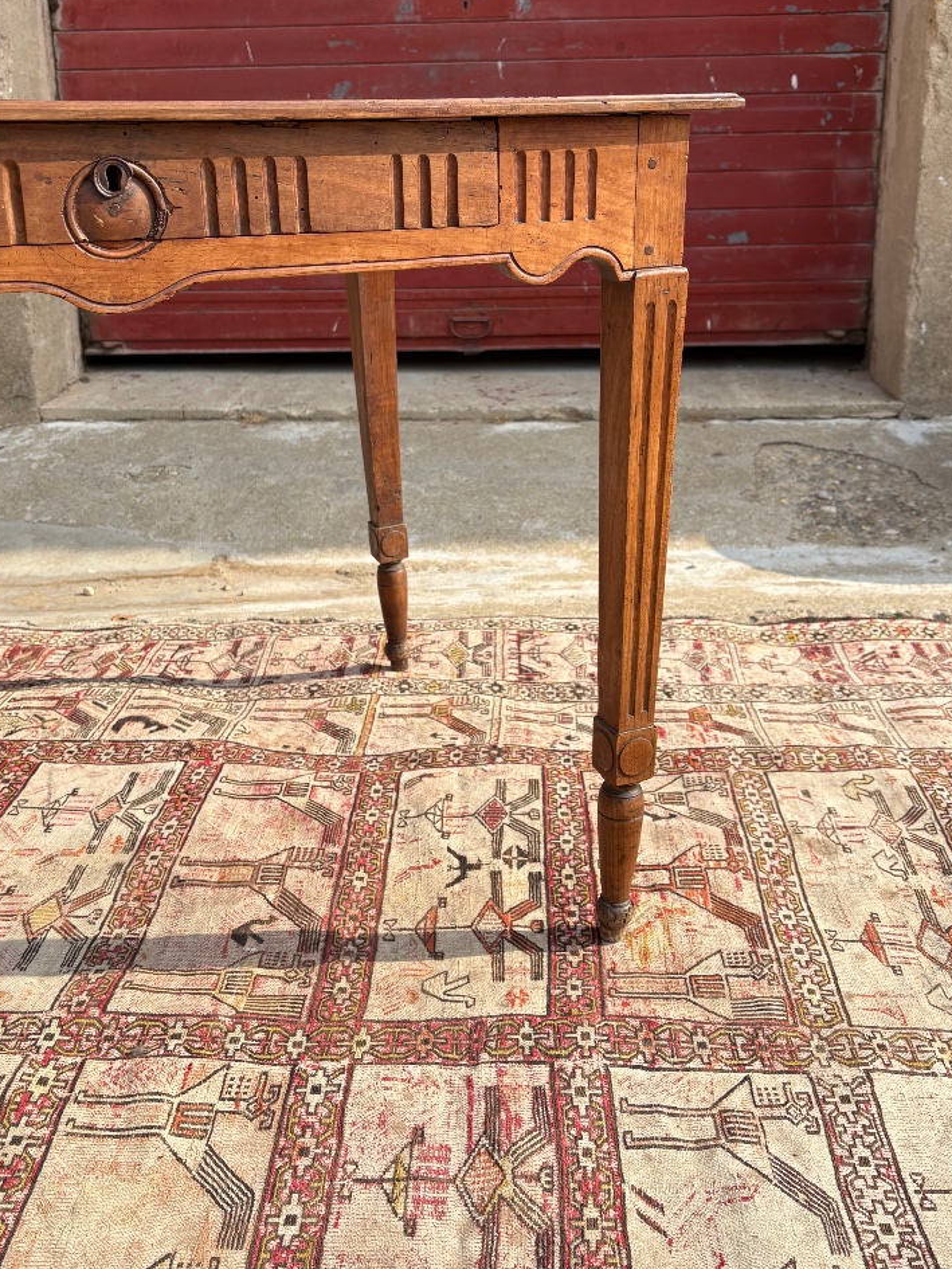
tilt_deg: -14.0
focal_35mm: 33
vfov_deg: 54.7
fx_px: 1210
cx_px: 479
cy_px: 477
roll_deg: +0.7
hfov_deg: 43.0
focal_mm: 5.96
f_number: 1.6
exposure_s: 1/2141
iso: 50
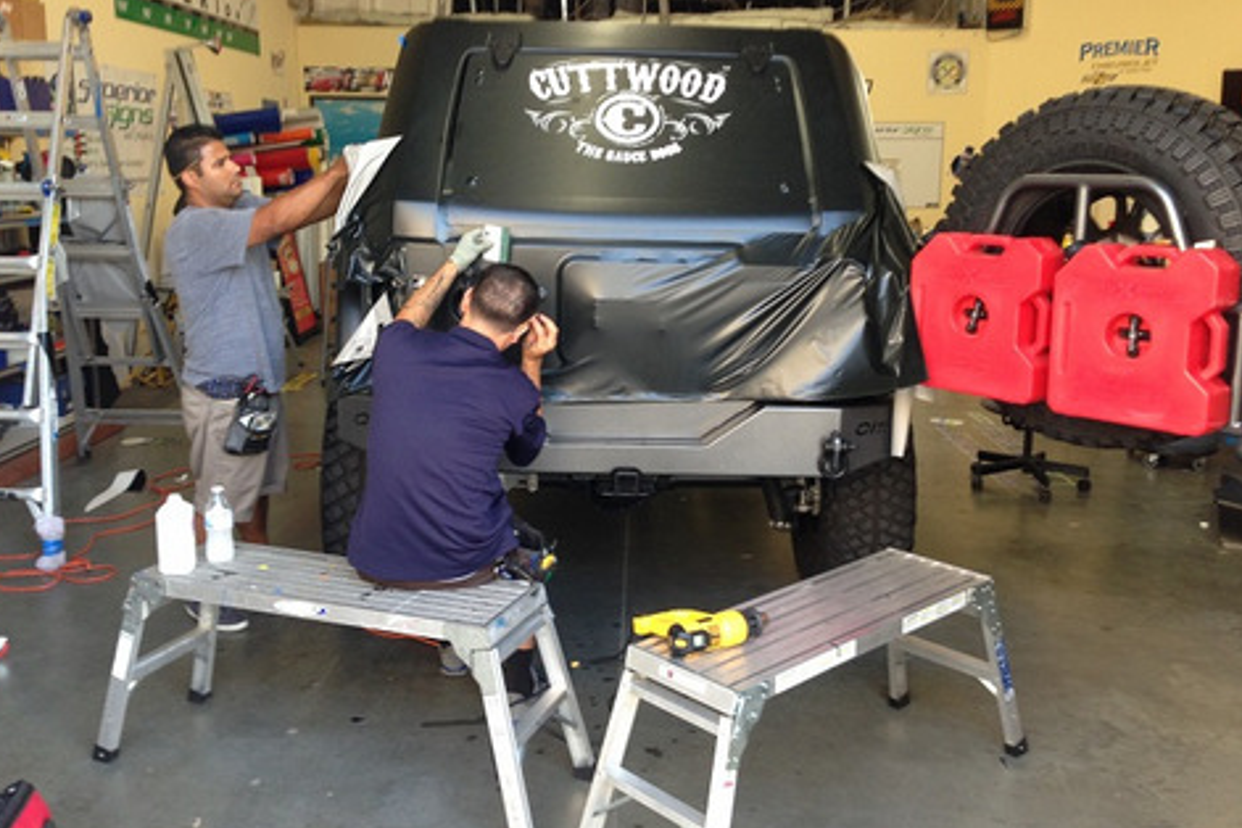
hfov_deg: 54.4
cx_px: 614
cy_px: 364
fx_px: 1207
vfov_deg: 37.8
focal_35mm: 35
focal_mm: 4.12
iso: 50
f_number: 2.4
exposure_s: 1/20
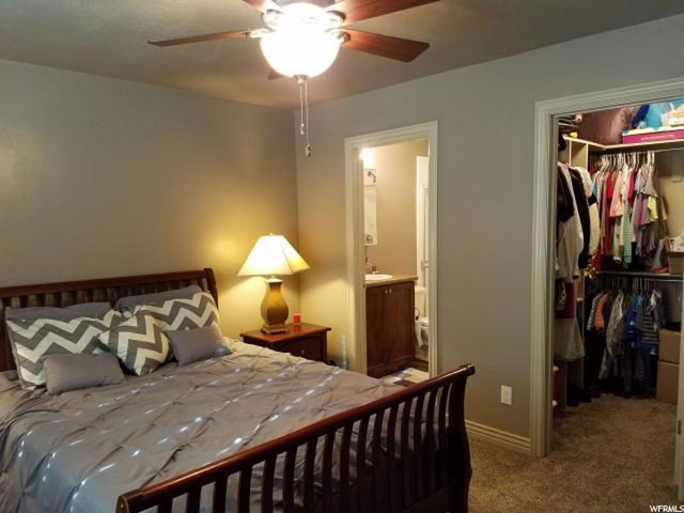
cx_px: 342
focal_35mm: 26
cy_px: 256
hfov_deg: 67.3
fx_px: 514
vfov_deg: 53.1
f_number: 1.7
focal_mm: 4.2
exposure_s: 1/24
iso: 200
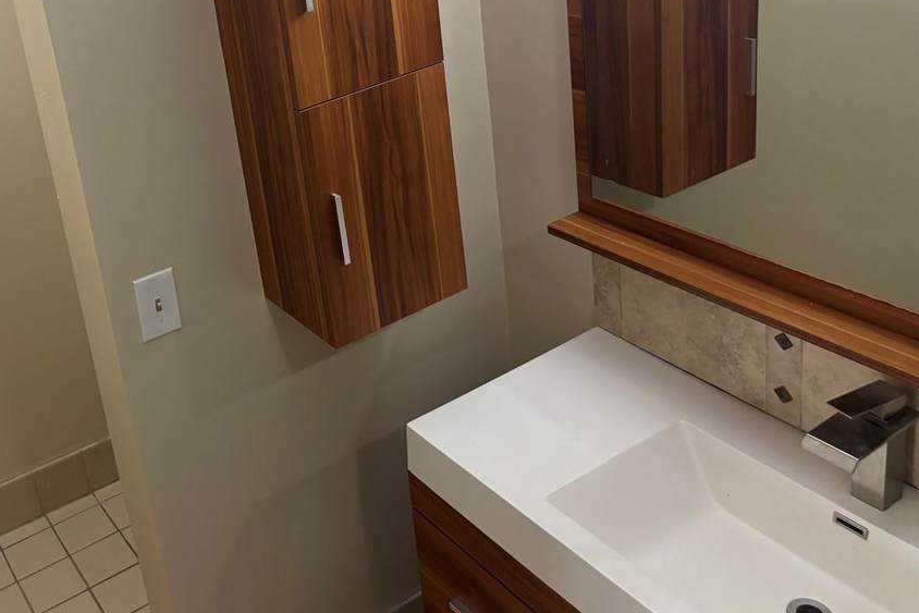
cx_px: 234
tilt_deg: -18.1
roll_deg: +8.3
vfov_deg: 31.6
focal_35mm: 41
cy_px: 108
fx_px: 1047
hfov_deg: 45.8
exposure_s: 1/60
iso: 160
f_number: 1.6
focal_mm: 5.96
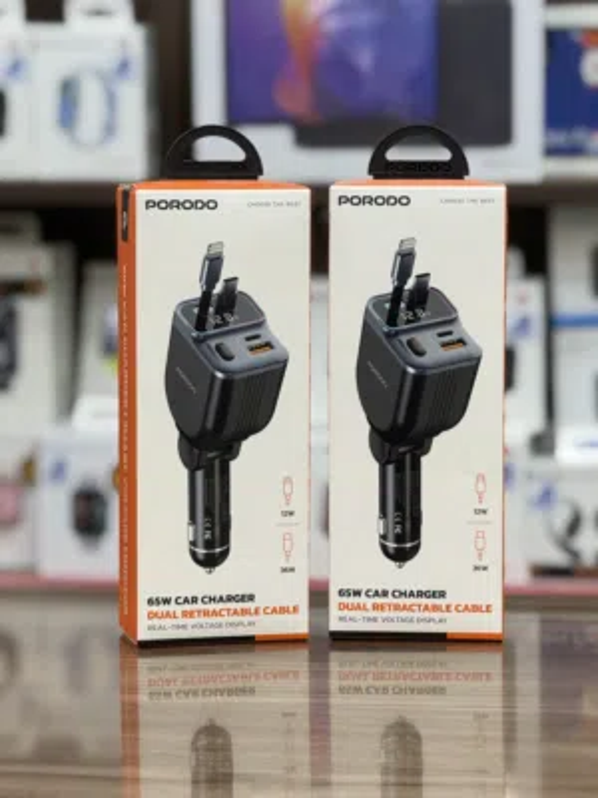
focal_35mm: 120
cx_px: 299
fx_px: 2764
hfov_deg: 12.3
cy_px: 399
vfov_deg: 16.4
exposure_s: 1/100
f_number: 2.8
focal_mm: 15.66
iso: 160
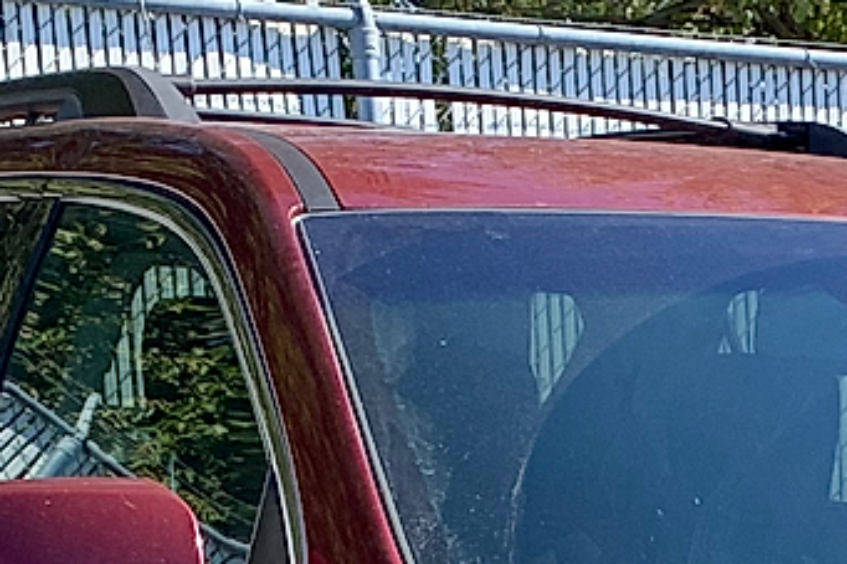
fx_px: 2986
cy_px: 1237
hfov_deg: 15.7
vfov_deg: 9.8
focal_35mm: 127
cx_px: 936
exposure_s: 1/856
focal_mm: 4.25
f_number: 1.8
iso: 25
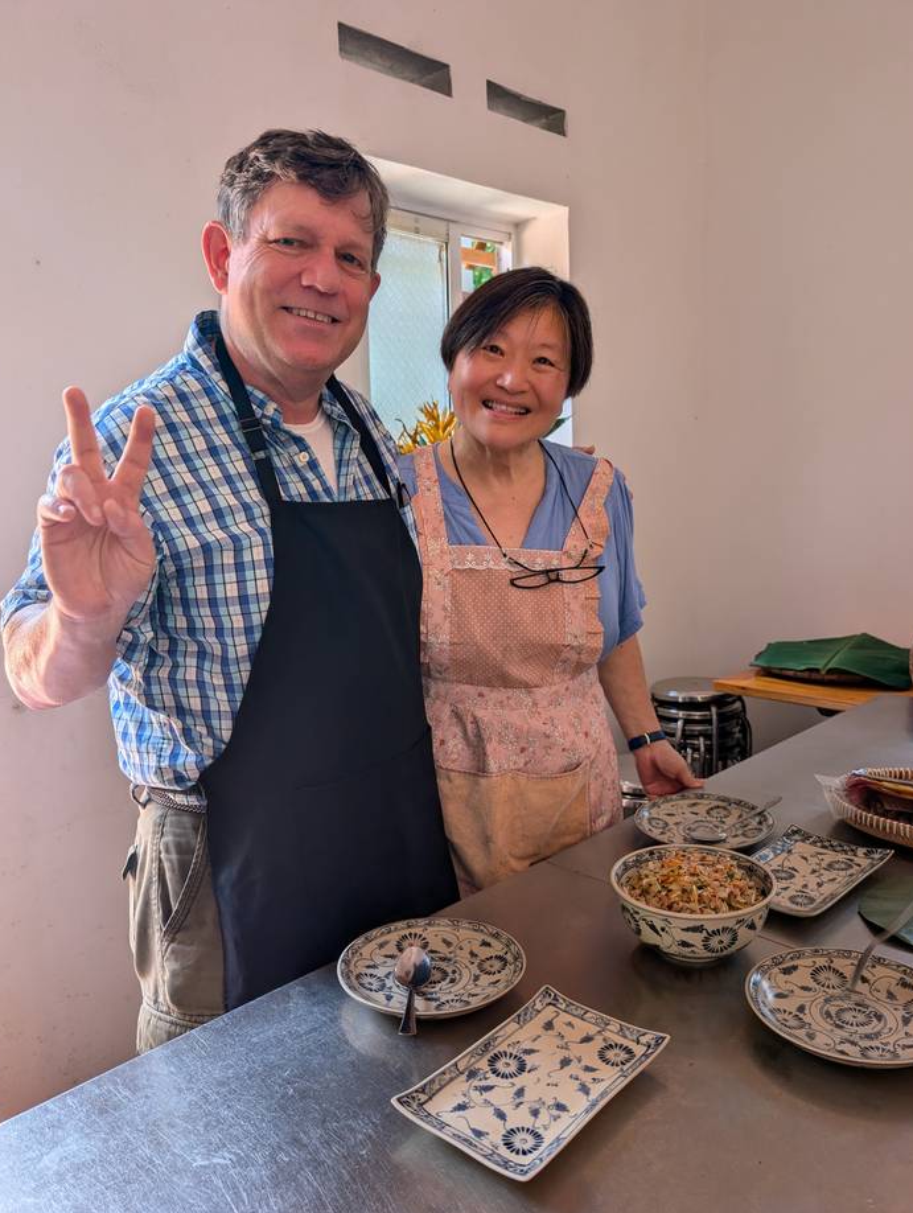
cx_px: 455
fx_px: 877
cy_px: 630
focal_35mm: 25
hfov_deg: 55.0
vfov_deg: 69.3
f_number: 1.68
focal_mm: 6.9
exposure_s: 1/32.3
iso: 33
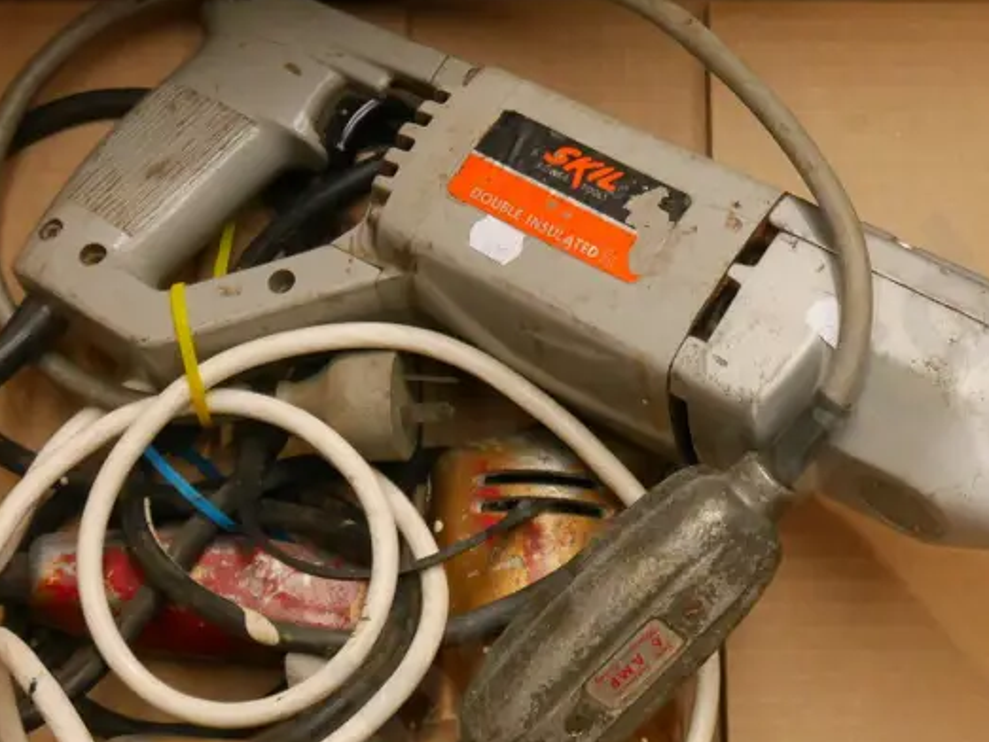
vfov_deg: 14.0
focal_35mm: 106
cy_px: 480
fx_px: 3030
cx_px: 735
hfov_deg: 18.4
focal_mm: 27
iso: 3200
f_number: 5.3
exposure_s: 1/80
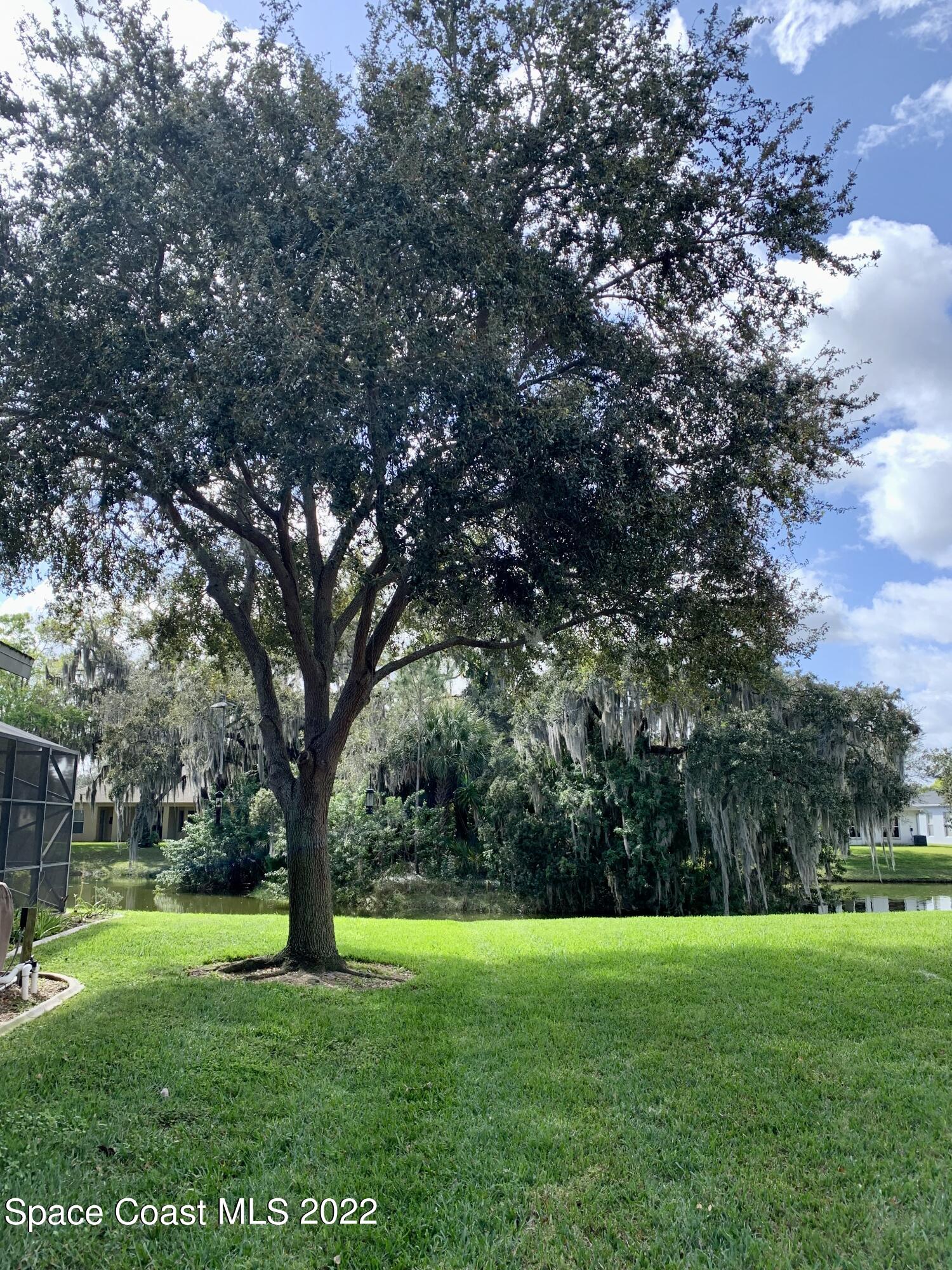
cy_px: 635
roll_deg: -0.3
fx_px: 953
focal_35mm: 26
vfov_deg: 67.3
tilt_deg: +11.4
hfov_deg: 53.1
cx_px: 476
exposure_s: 1/564
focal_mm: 4.25
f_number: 1.8
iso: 25
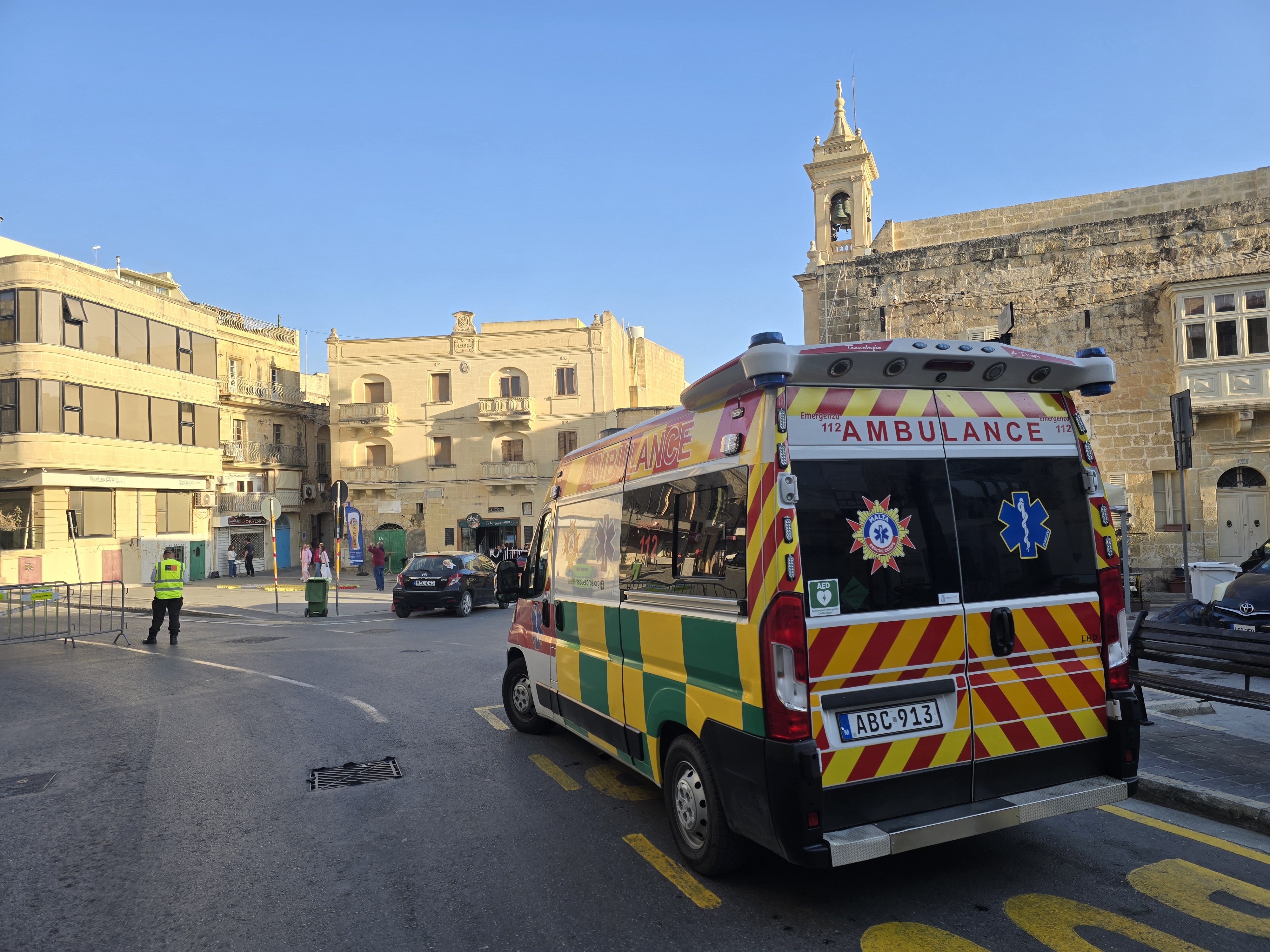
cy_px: 476
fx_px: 844
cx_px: 635
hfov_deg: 73.9
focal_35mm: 23
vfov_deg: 58.9
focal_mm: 6.3
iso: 12
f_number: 1.7
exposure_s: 1/351
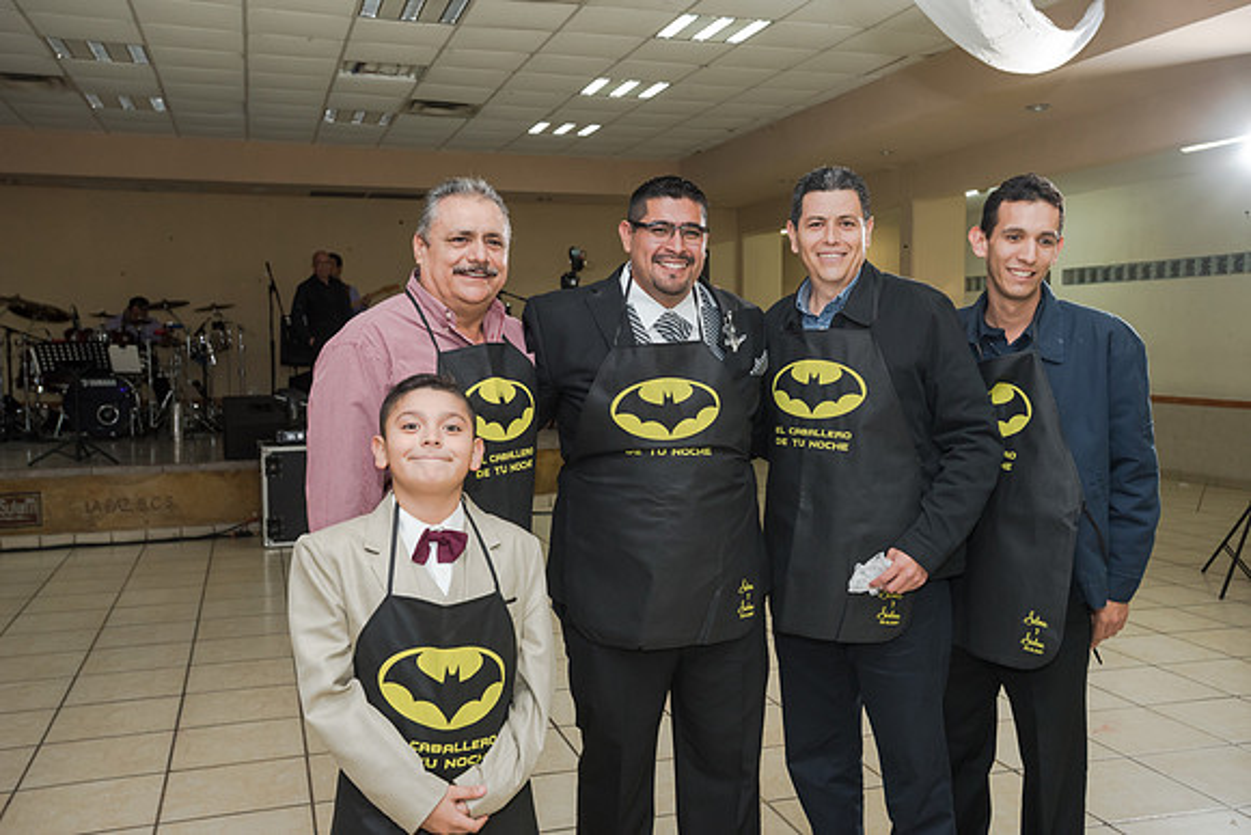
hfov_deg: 54.4
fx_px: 1216
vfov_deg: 37.9
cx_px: 626
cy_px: 418
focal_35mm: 35
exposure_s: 1/100
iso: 1600
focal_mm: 35
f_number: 4
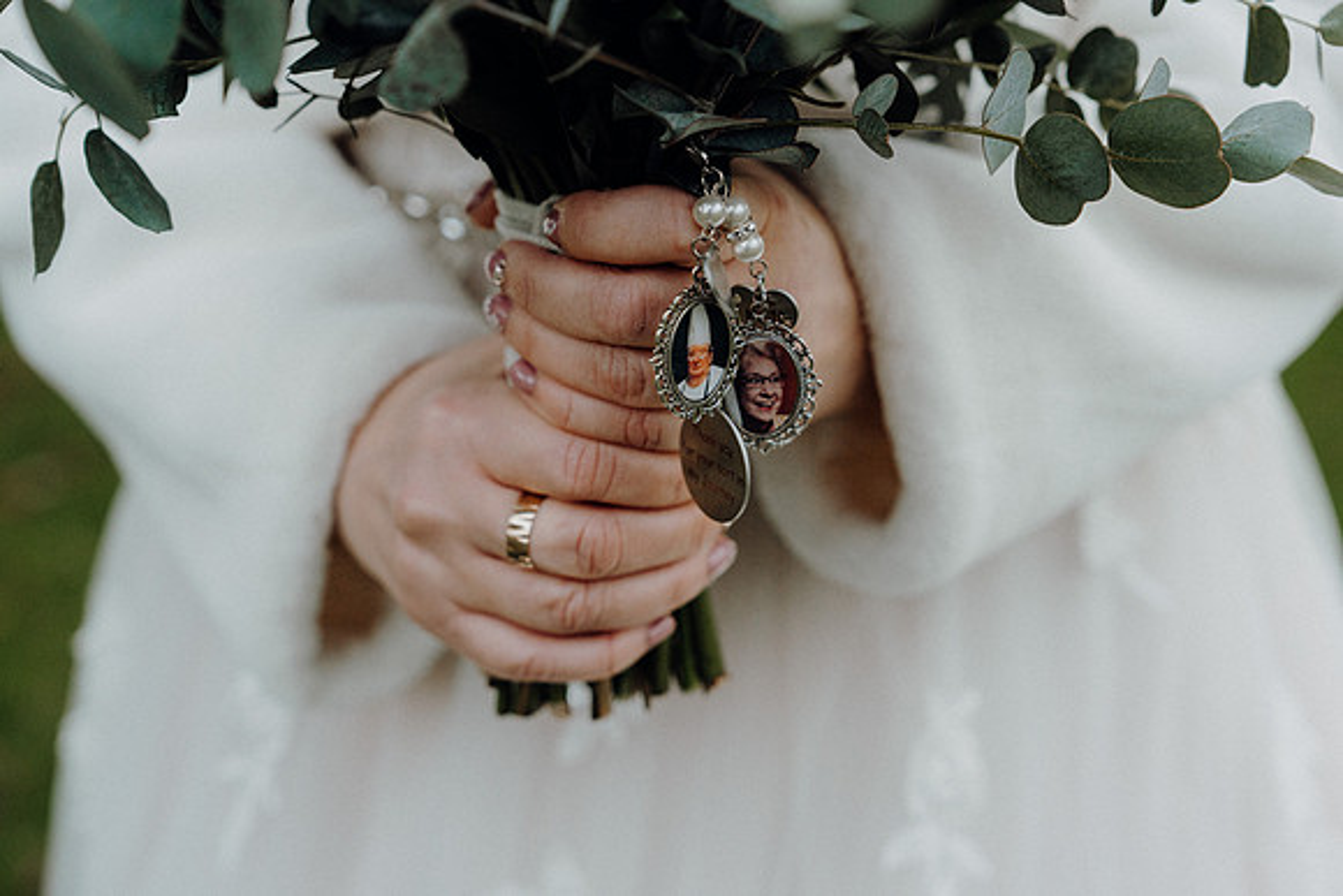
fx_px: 2201
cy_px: 448
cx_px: 672
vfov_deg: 23.0
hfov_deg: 33.9
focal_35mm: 59
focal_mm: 59
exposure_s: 1/250
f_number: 3.5
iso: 1600
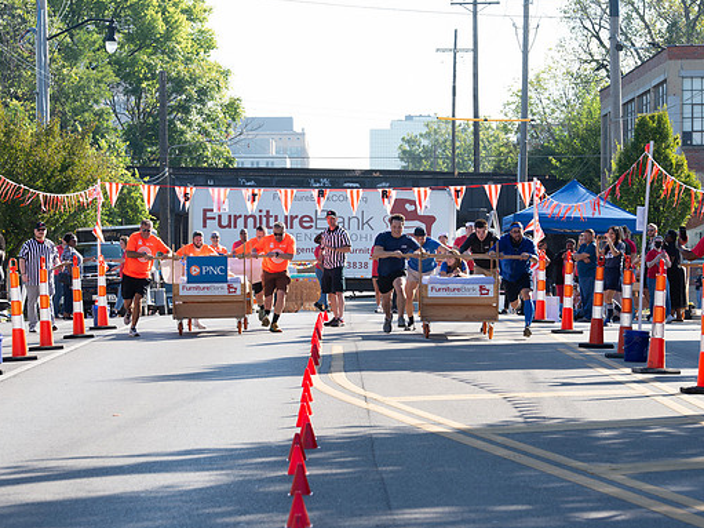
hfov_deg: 14.5
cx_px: 336
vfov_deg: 10.9
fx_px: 2765
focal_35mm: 136
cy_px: 264
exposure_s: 1/250
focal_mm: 122
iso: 200
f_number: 7.1
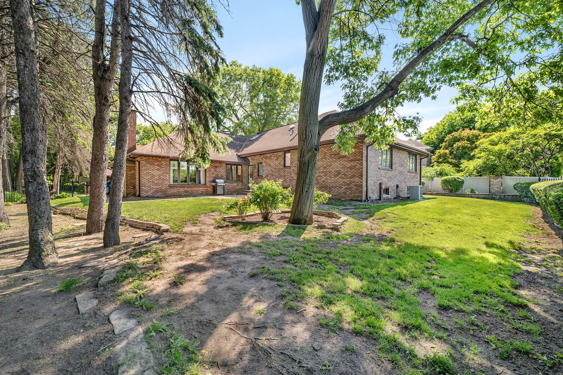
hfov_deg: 104.3
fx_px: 219
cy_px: 188
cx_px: 282
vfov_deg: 81.2
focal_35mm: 14
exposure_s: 1/200
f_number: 8
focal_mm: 14
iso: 500
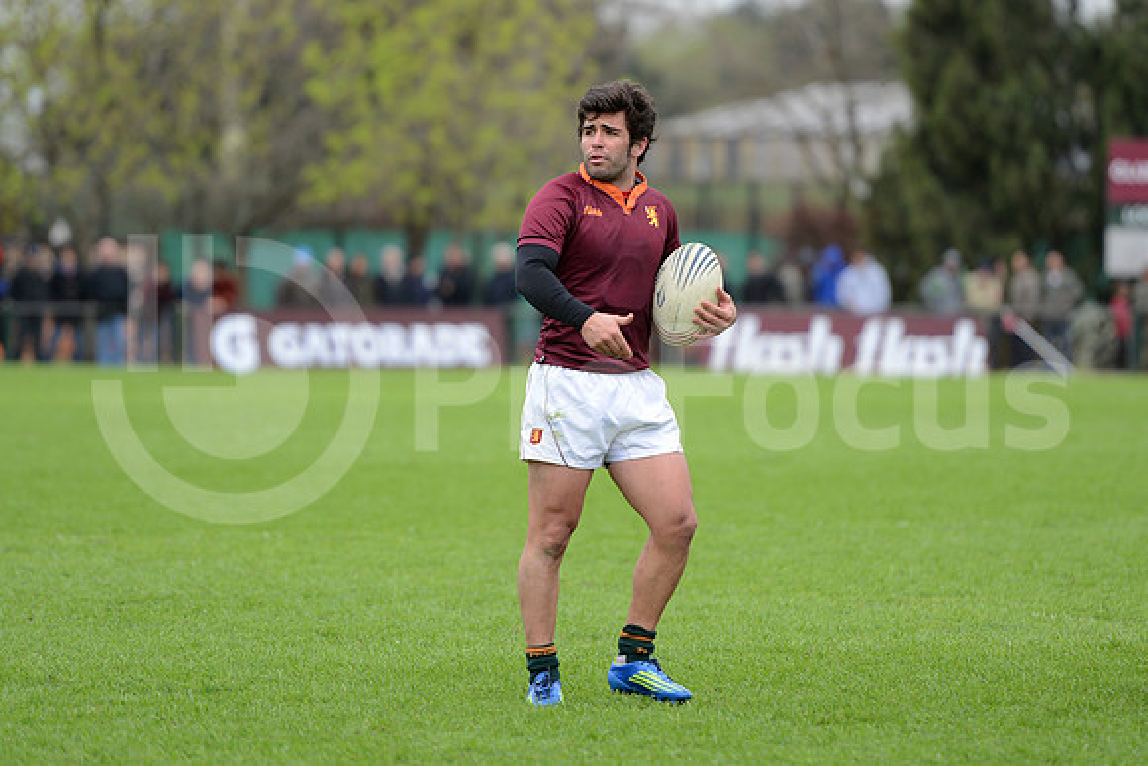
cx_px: 574
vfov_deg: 7.0
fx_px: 6219
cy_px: 383
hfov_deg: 10.5
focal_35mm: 195
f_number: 2.8
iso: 400
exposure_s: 1/500
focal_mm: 195
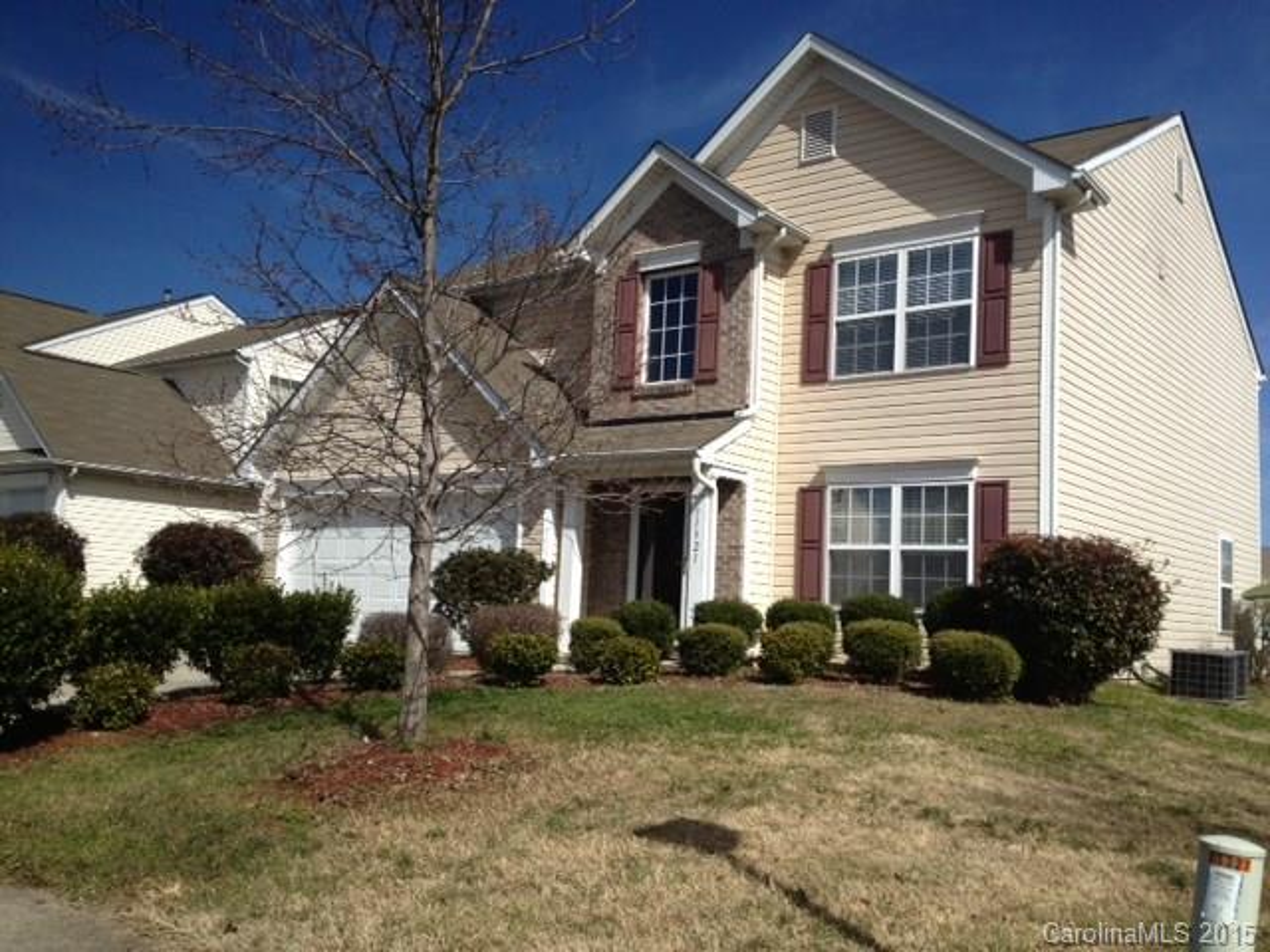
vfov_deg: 40.7
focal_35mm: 35
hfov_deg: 52.6
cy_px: 476
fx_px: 1284
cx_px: 635
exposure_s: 1/2632
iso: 50
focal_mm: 4.28
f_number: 2.4
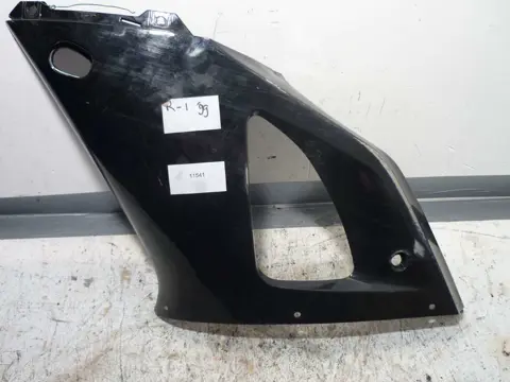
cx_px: 255
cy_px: 191
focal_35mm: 33
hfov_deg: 55.4
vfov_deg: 42.9
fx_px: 486
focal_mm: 5.5
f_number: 2.8
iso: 125
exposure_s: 1/30
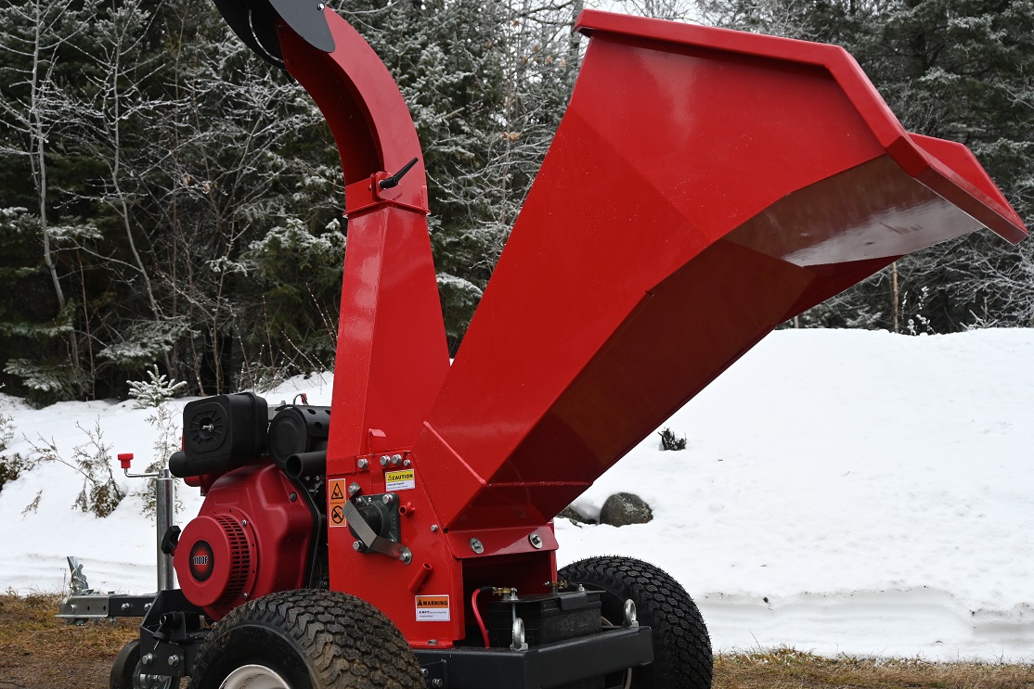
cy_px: 344
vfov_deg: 35.5
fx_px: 1077
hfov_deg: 51.3
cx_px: 517
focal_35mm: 38
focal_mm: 25
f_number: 5
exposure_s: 1/250
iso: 200
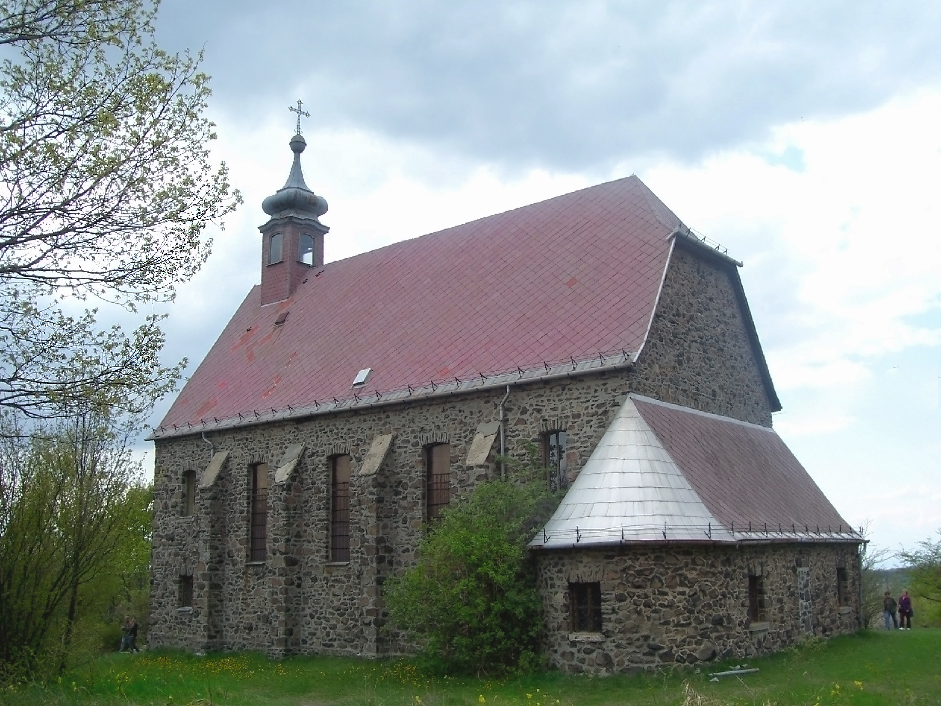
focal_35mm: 34
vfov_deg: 41.8
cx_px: 470
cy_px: 353
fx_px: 924
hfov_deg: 54.0
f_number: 5.6
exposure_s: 1/250
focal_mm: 5.6
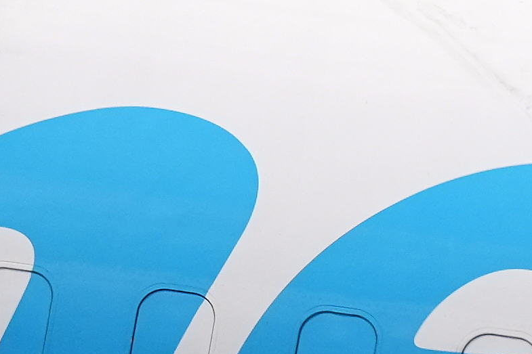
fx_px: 44720
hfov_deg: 0.7
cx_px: 189
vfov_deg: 0.5
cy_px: 954
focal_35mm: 3027
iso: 400
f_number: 2.8
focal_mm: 400
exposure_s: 1/16000
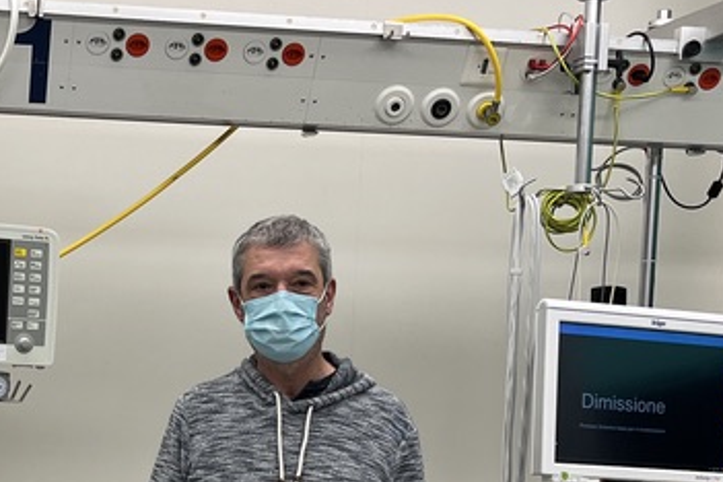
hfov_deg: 25.0
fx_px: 1586
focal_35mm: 79
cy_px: 496
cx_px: 89
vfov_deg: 16.9
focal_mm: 5.1
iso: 40
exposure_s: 1/100
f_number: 1.6
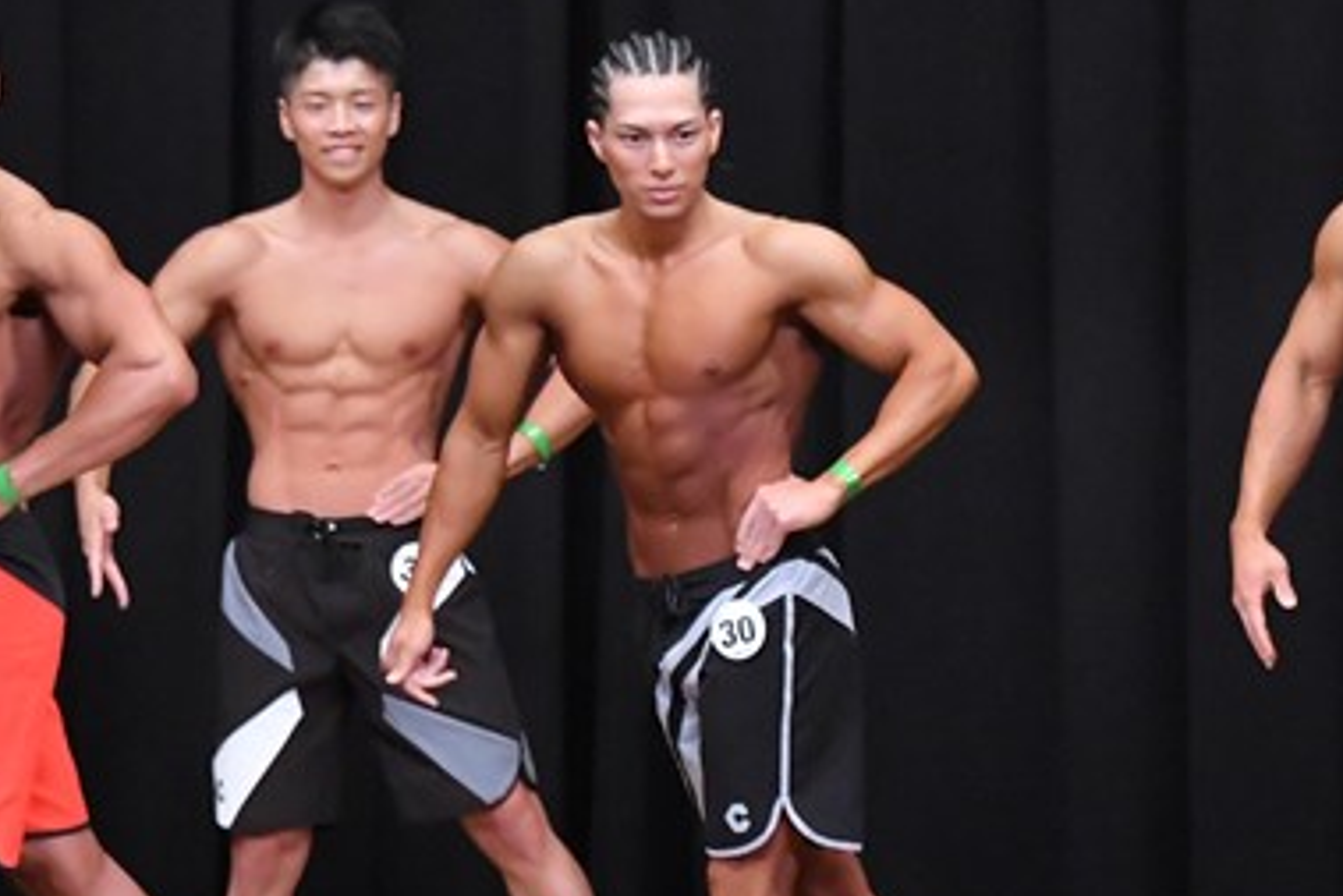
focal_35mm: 382
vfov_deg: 3.6
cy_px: 609
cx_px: 746
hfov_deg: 5.4
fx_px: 14255
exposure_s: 1/400
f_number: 5.6
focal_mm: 125
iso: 8000
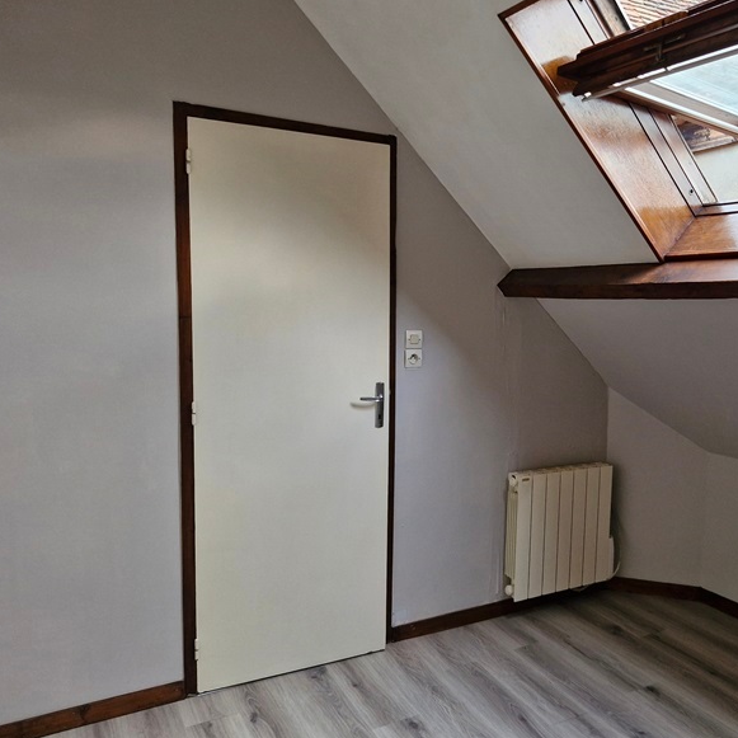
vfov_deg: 57.3
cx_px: 479
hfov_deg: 56.3
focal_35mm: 28
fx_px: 675
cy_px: 361
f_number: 1.8
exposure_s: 1/100
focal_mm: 5.54
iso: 250
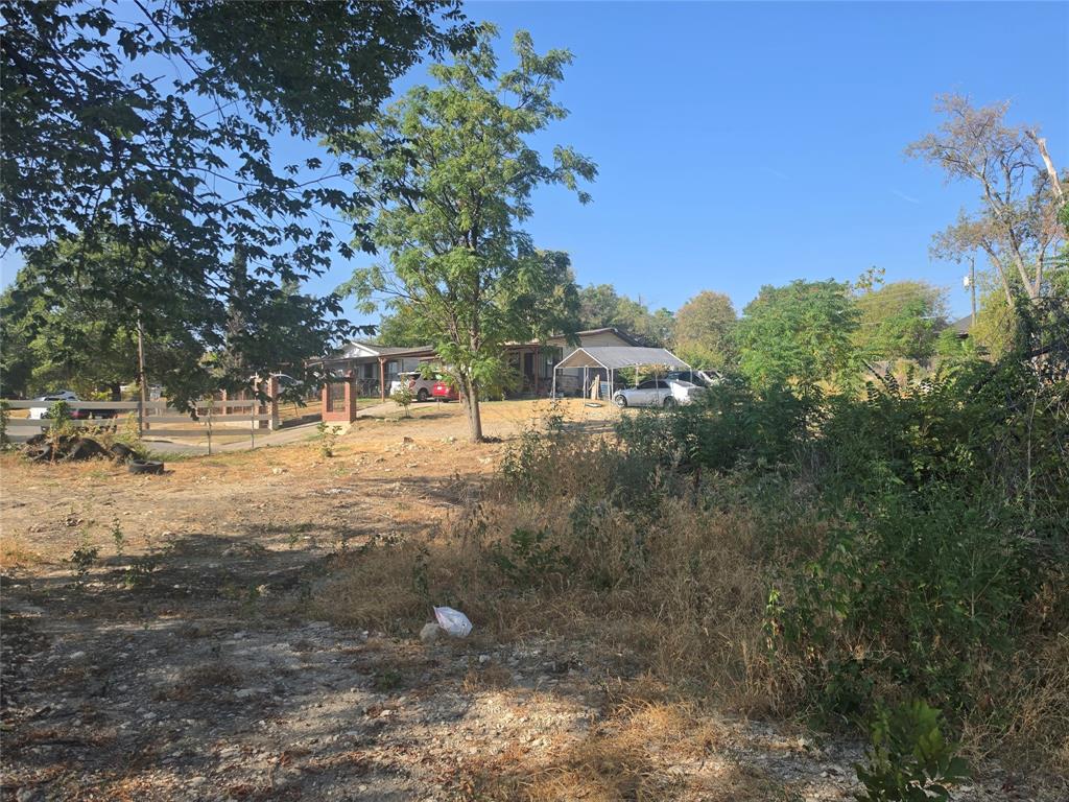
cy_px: 401
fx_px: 710
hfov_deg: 73.9
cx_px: 534
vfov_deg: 58.9
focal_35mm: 23
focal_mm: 6.5
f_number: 1.4
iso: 64
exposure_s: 1/3309
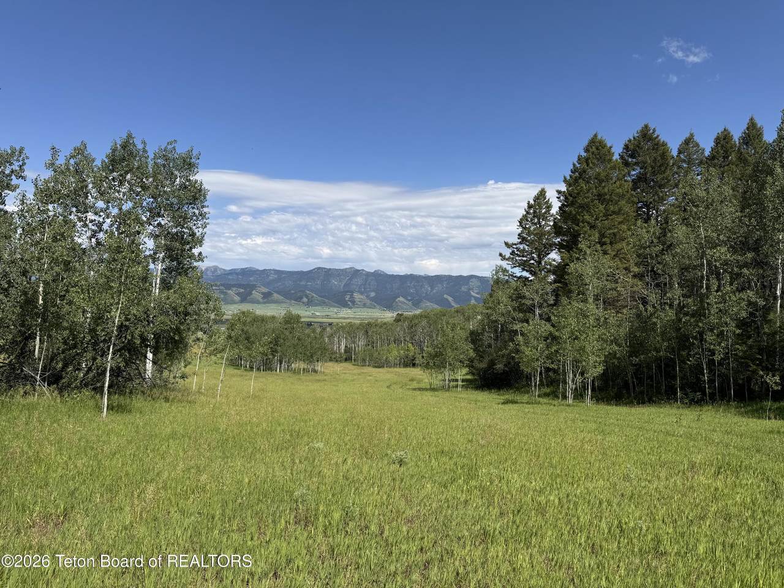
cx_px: 392
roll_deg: -1.5
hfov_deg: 71.6
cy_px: 294
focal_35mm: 24
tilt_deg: +0.9
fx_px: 544
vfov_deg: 56.8
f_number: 1.78
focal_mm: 6.76
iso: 80
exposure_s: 1/5348
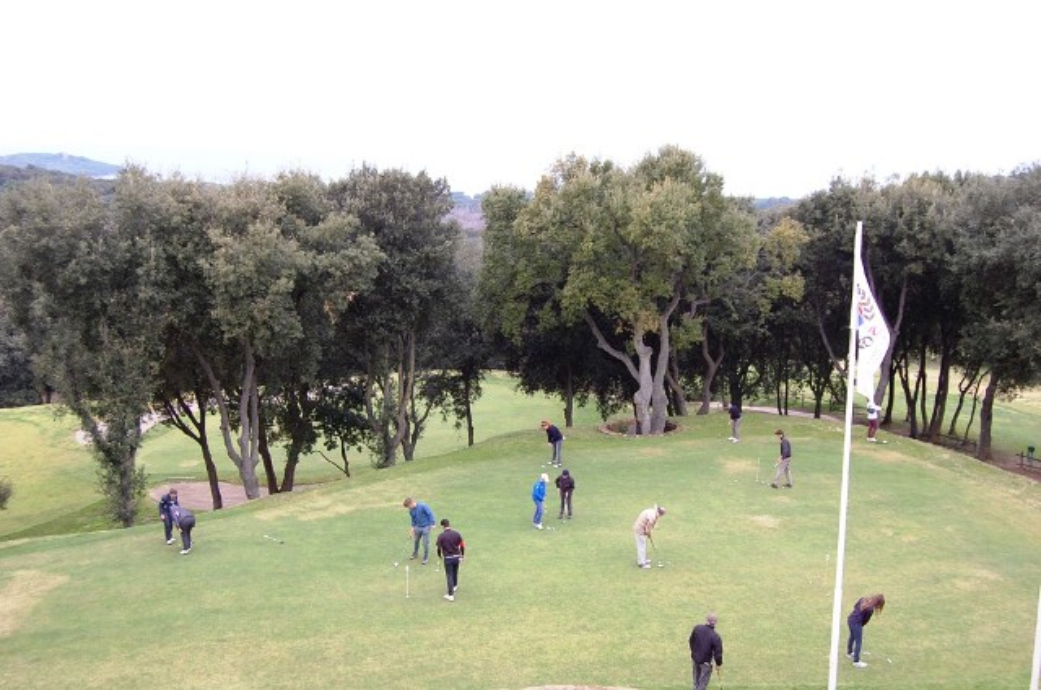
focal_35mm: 39
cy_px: 345
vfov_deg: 34.1
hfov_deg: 49.6
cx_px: 520
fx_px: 1125
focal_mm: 26
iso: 200
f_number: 6.3
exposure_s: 1/160
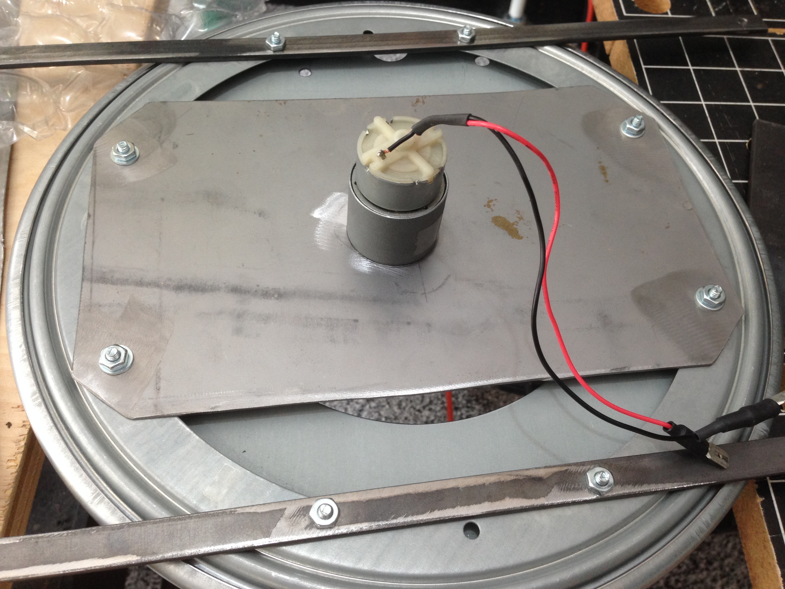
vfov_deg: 42.9
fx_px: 748
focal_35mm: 33
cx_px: 392
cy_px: 294
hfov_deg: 55.4
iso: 100
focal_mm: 4.12
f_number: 2.4
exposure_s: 1/20
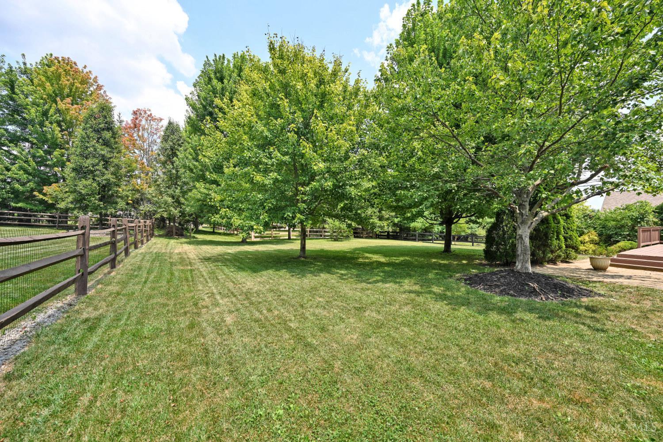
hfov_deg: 104.3
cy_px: 221
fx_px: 258
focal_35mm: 14
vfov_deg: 81.2
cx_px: 332
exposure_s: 1/250
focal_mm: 14
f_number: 5.6
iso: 100
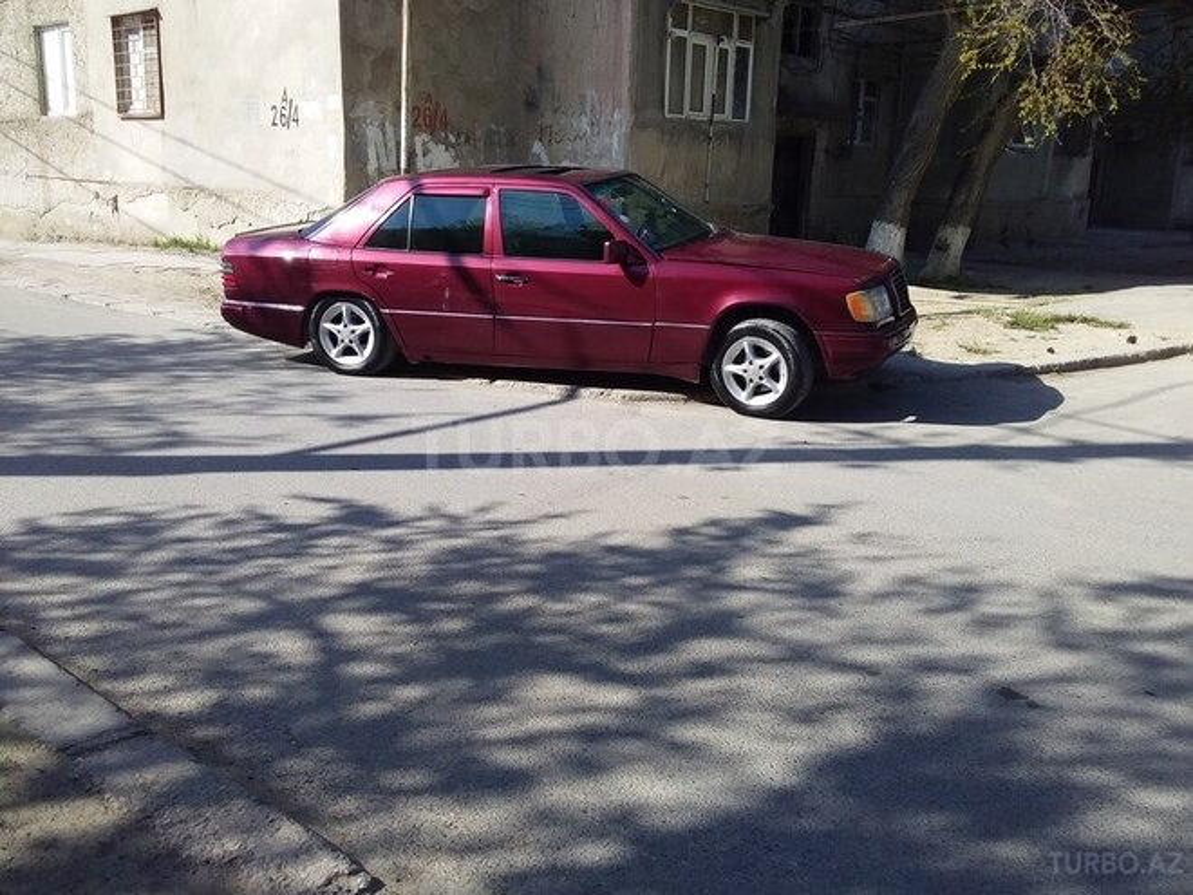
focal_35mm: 31
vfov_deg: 45.4
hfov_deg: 58.4
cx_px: 596
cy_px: 448
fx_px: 1068
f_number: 2.2
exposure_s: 1/984
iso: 40
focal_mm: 3.3
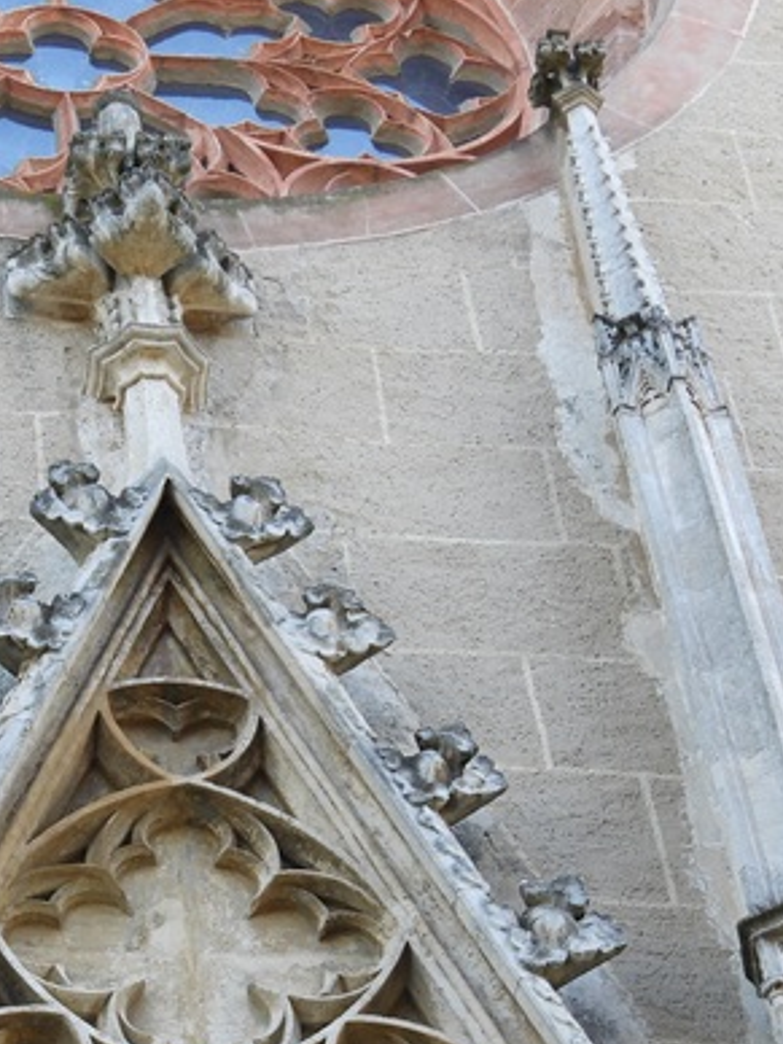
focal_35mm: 103
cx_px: 153
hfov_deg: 14.3
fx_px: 3106
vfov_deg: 18.7
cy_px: 990
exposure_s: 1/125
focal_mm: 8.9
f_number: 3.5
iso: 100
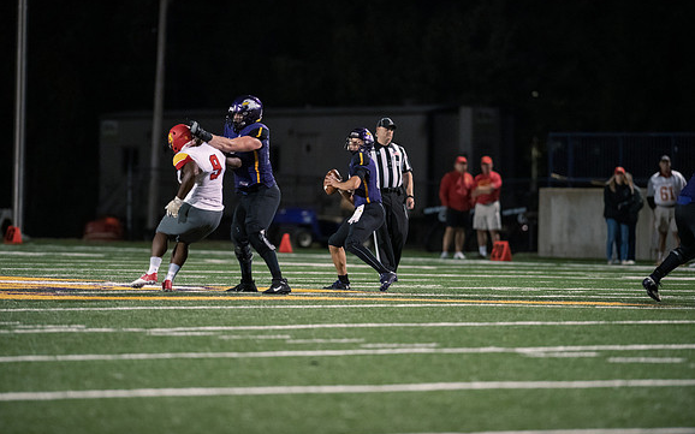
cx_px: 348
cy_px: 217
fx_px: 5814
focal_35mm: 307
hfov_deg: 6.8
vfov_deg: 4.3
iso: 6400
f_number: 2.8
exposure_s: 1/800
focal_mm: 300
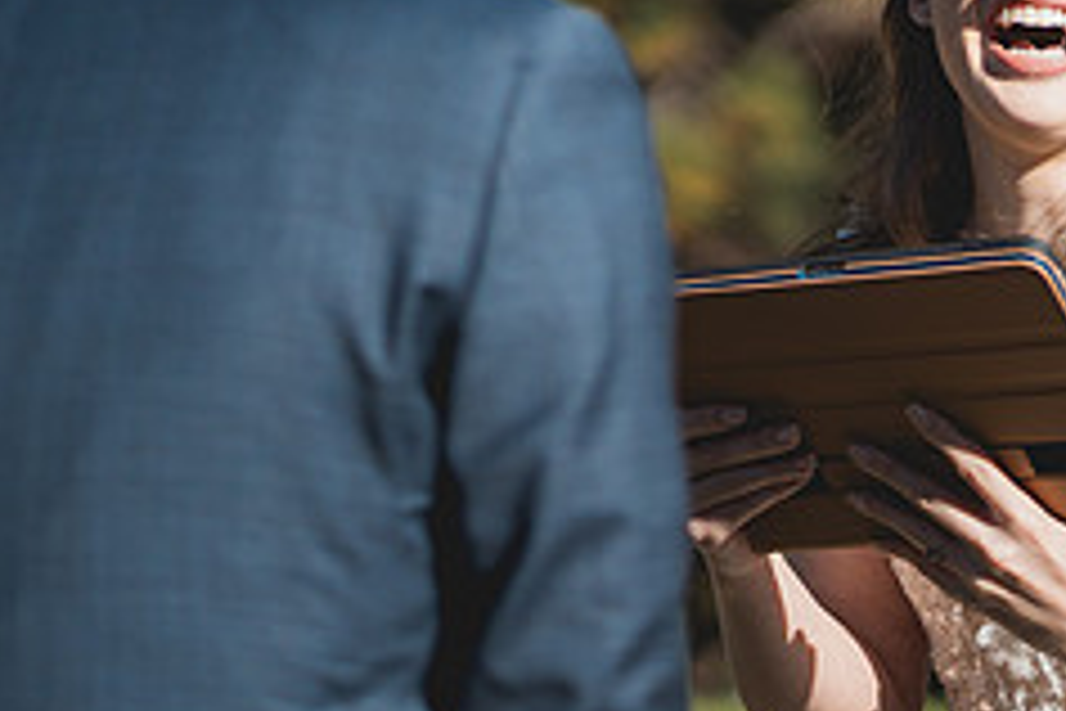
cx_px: 1008
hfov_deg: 9.7
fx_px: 6218
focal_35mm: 210
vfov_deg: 6.5
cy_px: 92
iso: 200
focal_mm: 85
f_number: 1.8
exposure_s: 1/8000
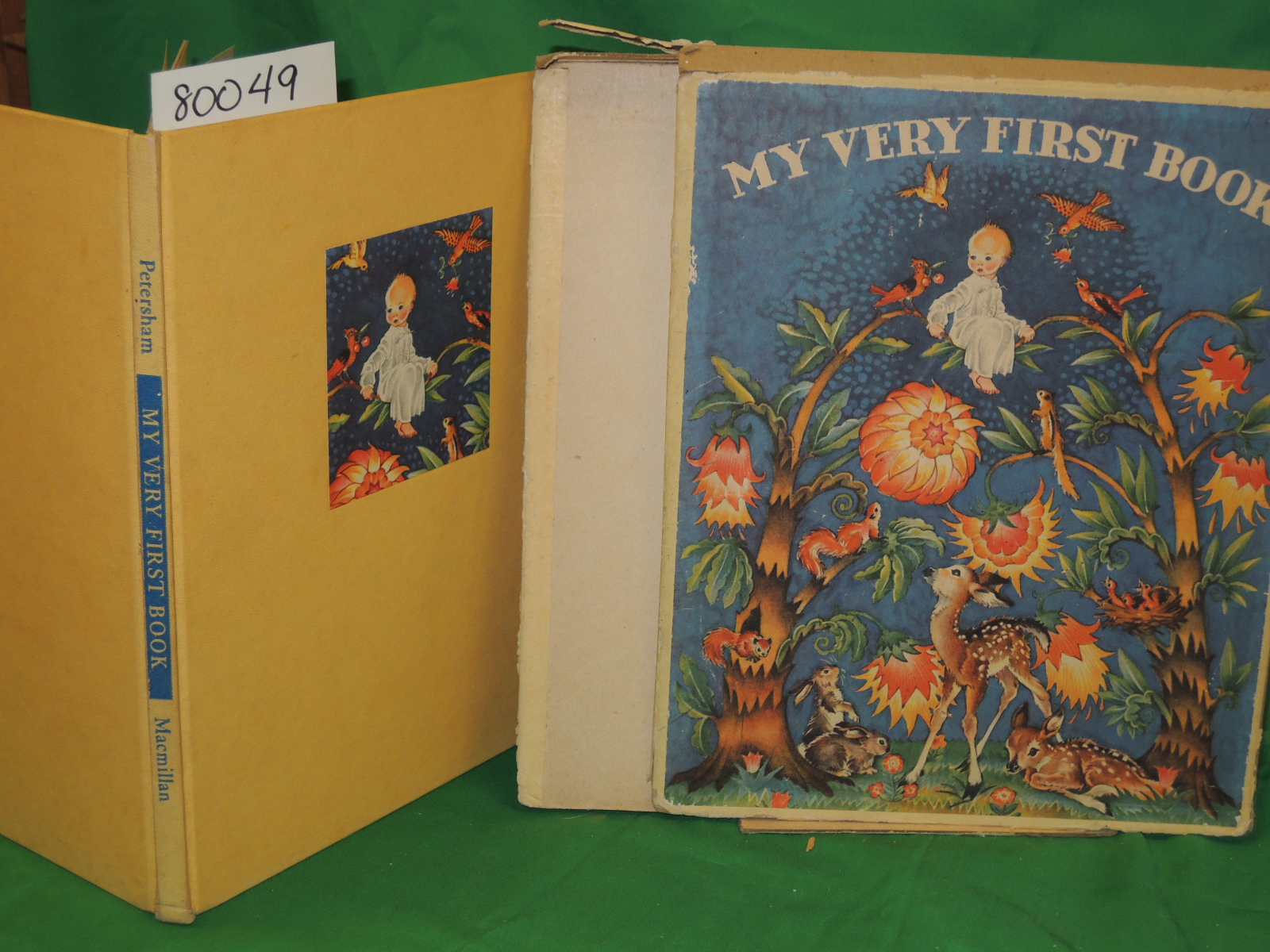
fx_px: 2018
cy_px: 476
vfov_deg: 26.6
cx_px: 635
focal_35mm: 55
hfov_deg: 34.9
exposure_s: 1/50
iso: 200
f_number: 4
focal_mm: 9.9
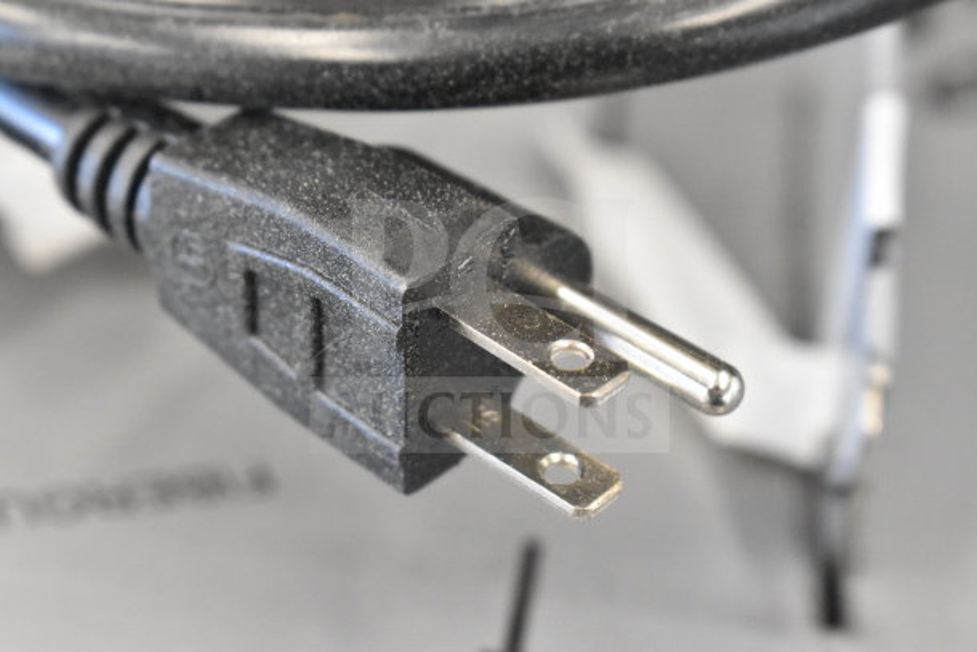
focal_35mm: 82
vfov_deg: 16.6
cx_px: 488
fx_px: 2239
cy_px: 326
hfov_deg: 24.6
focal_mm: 55
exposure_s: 1/100
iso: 6400
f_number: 5.6
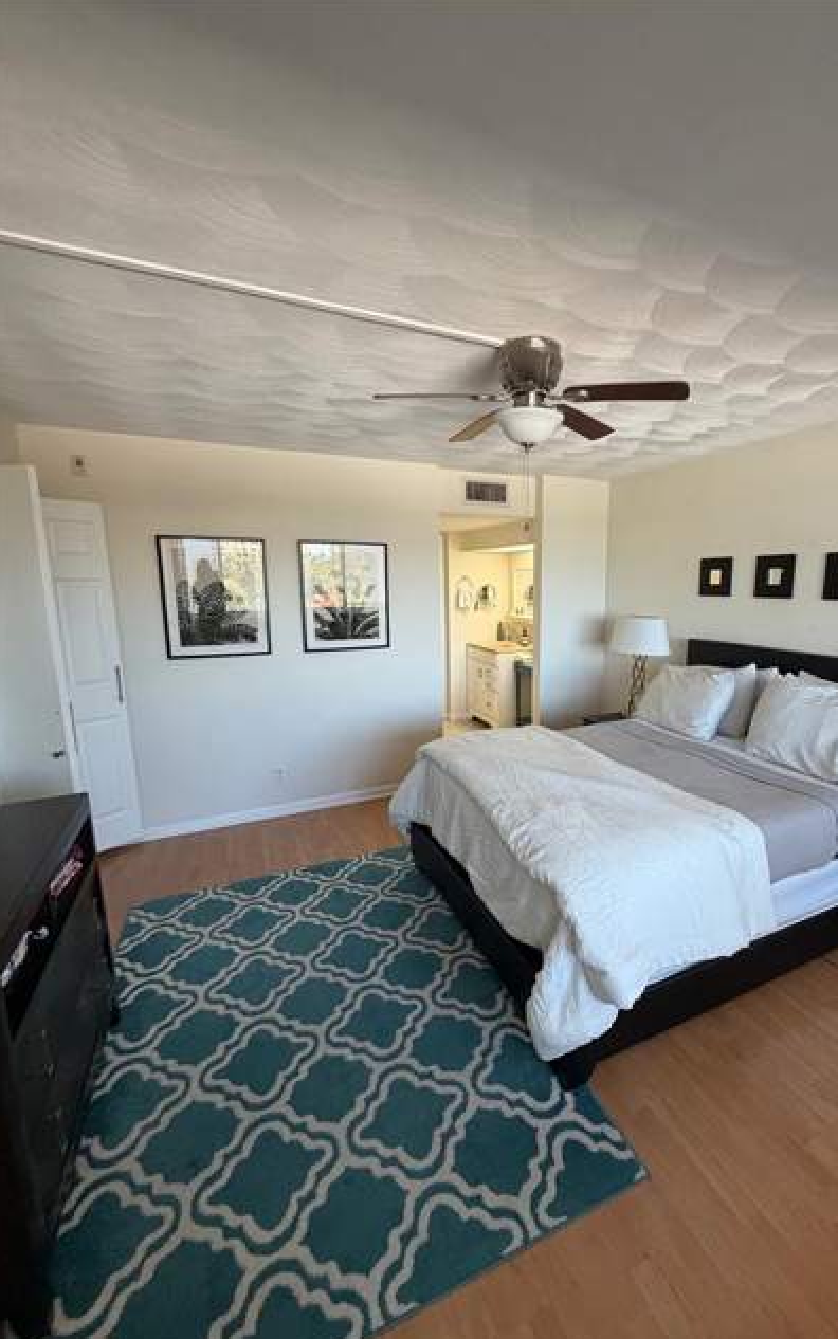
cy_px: 675
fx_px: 548
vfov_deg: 101.4
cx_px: 499
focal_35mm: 15
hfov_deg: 74.1
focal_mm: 2.22
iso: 320
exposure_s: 1/120
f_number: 2.2
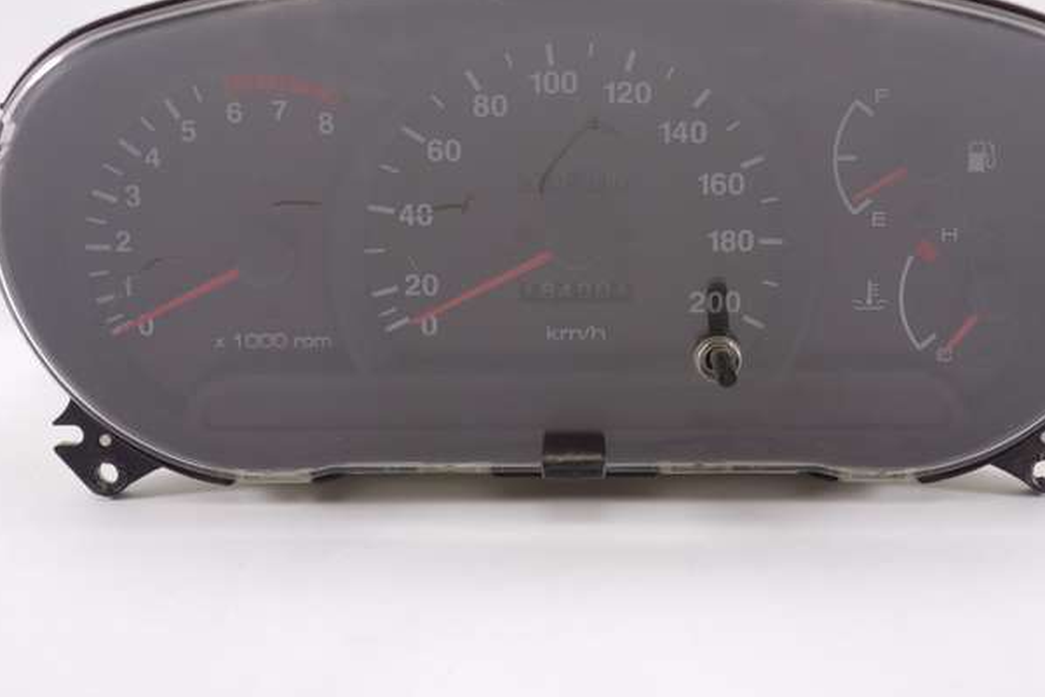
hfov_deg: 36.2
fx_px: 1596
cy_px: 298
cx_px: 573
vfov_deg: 24.6
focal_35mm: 55
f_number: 3.2
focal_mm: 15.82
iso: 160
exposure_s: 1/50
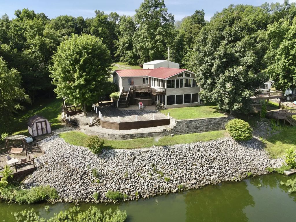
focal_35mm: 24
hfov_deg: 71.6
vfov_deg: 56.8
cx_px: 148
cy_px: 111
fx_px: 205
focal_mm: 4.5
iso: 110
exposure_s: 1/500
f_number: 2.8
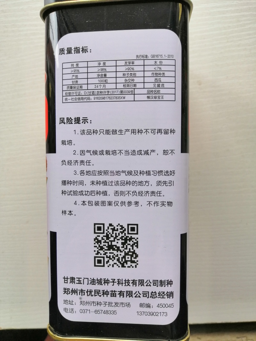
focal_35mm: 26
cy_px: 170
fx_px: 256
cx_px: 128
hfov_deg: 53.1
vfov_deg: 67.3
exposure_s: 1/60
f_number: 2.2
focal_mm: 3.81
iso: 100
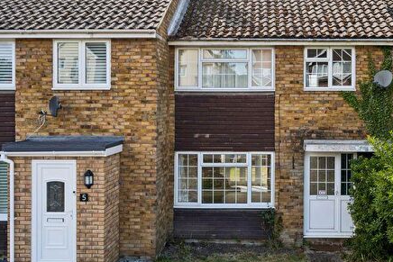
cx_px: 270
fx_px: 491
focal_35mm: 45
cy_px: 121
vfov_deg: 29.9
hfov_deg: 42.9
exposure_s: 1/500
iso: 320
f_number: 9
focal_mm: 28
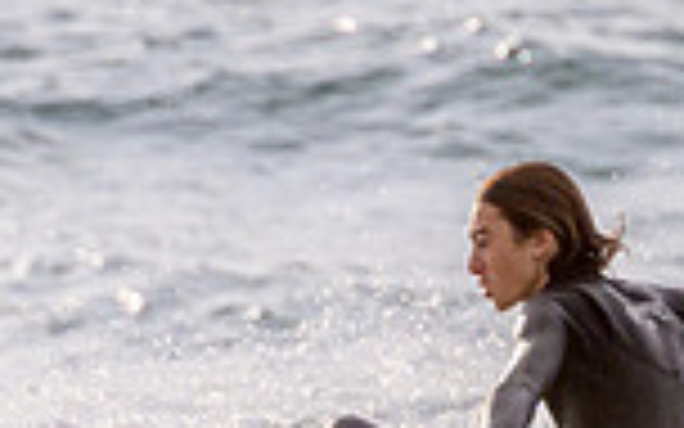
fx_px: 60230
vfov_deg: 0.4
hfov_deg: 0.7
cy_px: 492
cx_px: 413
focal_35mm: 3231
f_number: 11
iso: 640
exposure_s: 1/2000
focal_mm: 800
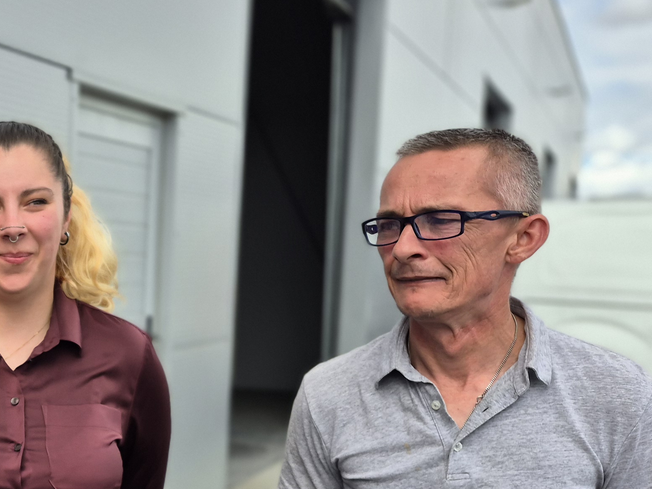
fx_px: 1111
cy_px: 404
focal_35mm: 59
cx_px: -140
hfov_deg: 28.3
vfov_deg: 24.4
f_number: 1.8
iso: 25
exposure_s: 1/1028
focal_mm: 5.4
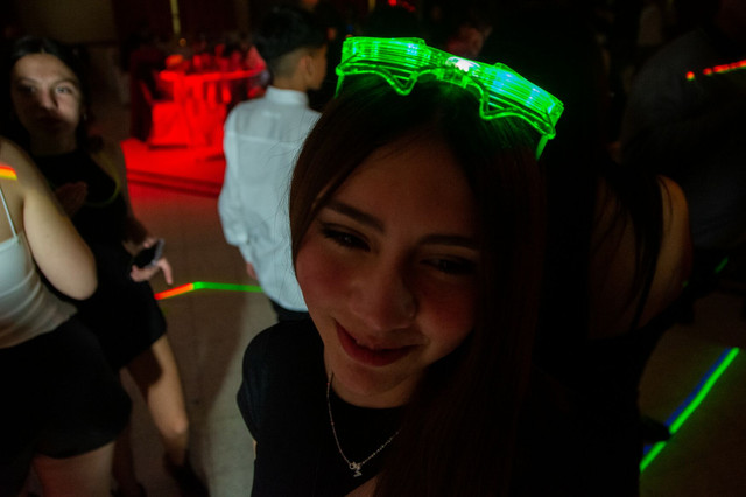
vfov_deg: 50.4
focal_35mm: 26
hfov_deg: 70.5
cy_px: 248
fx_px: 528
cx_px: 373
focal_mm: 17
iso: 2500
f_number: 2.8
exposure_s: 1/30
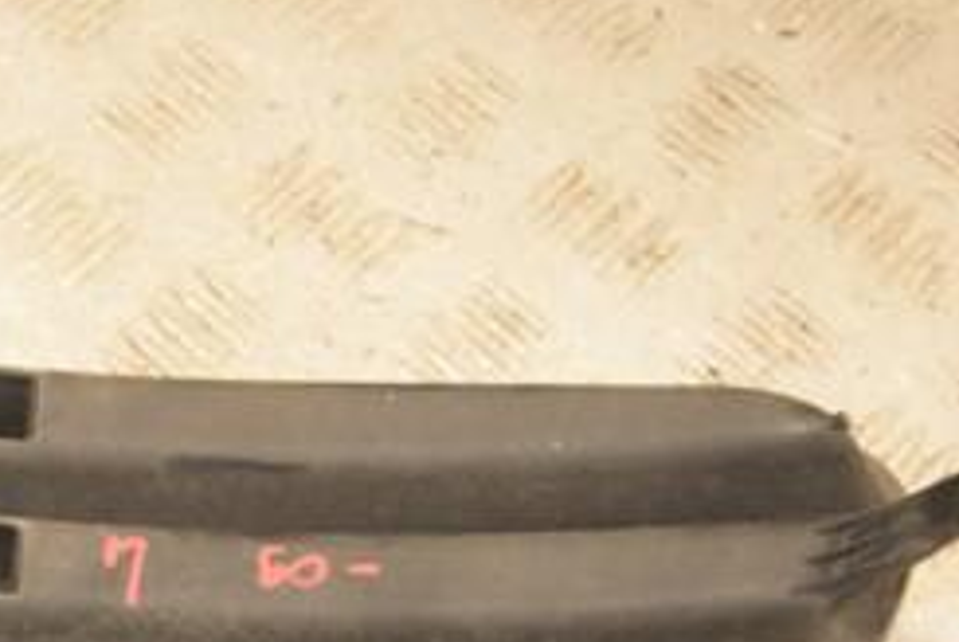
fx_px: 2934
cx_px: -117
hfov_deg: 17.9
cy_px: 630
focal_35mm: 110
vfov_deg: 12.4
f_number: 6.3
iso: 800
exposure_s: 1/200
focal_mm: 30
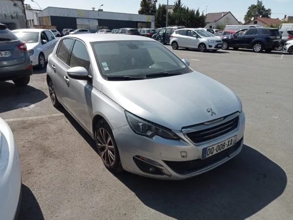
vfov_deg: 49.7
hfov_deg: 63.4
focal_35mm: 28
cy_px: 110
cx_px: 146
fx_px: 237
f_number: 2.2
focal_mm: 3.46
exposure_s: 1/1420
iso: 102
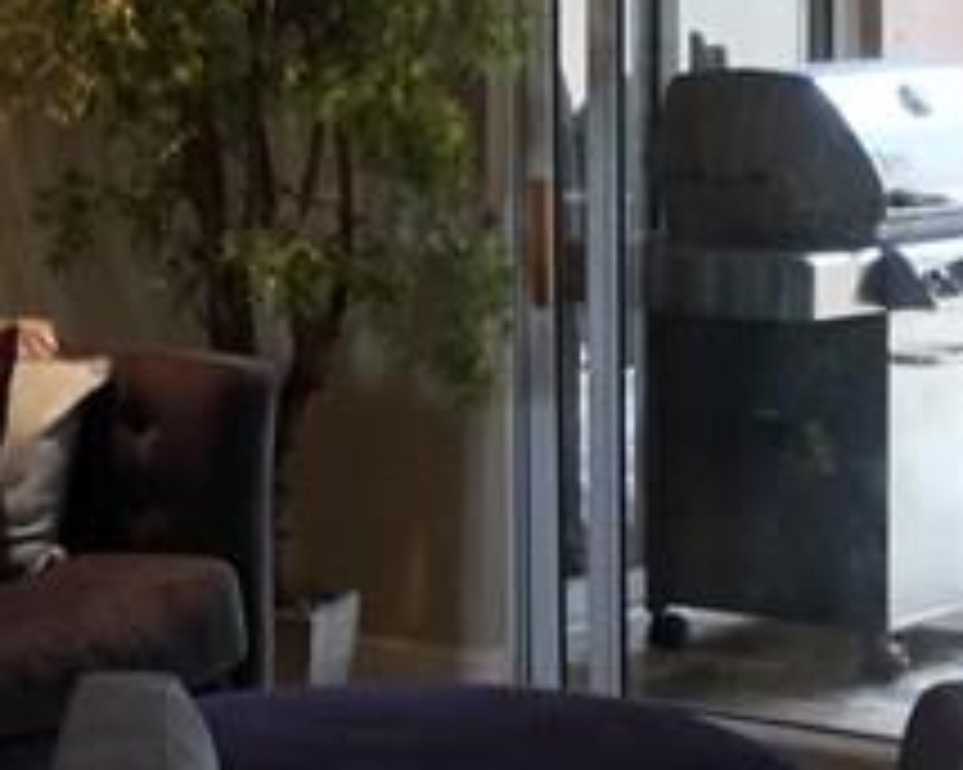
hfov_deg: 13.1
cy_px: -59
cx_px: -86
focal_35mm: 145
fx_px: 4131
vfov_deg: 10.5
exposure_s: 1/30
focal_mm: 3.3
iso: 100
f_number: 2.4
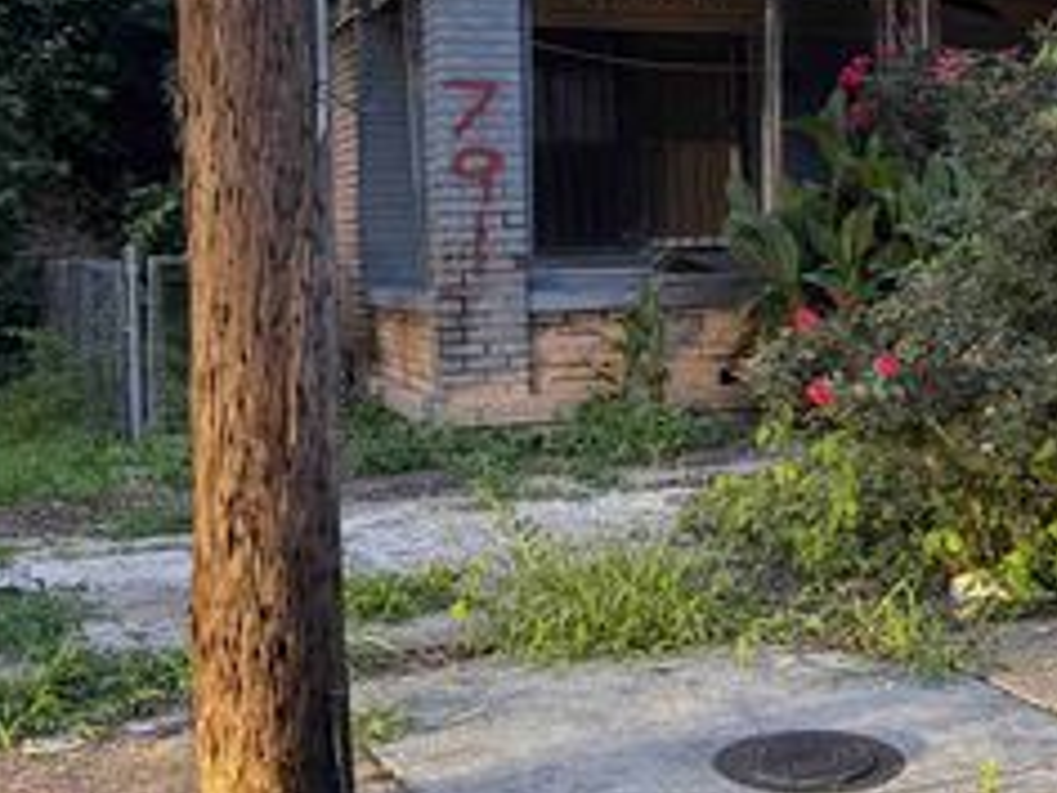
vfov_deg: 26.3
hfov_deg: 34.3
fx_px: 1679
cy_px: 240
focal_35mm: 55
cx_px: 775
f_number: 1.6
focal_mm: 5.96
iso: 1000
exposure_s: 1/24
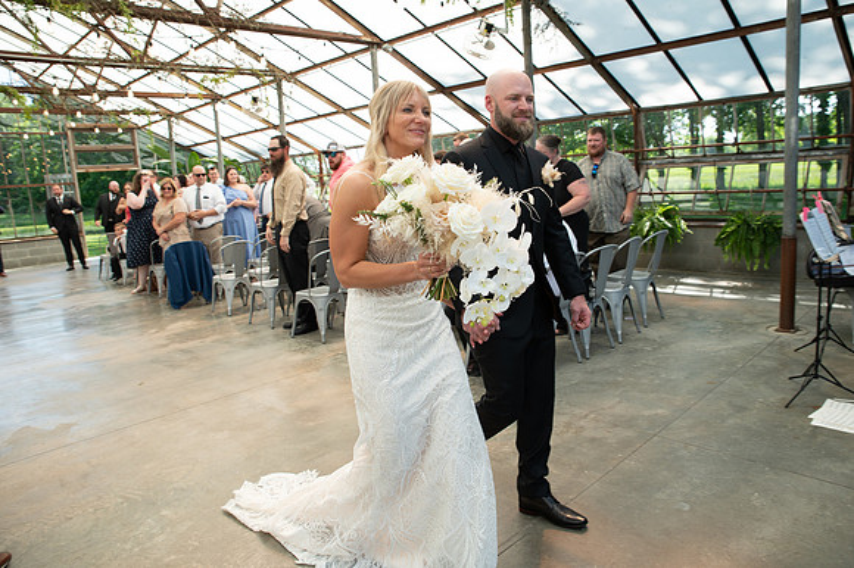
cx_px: 440
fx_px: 587
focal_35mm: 25
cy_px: 275
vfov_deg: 51.7
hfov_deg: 72.1
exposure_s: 1/200
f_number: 5
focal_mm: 24
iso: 160
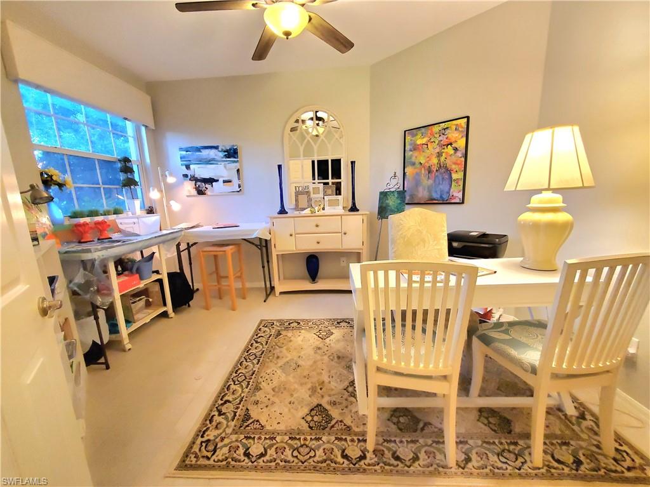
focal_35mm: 13
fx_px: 244
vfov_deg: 89.9
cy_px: 244
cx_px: 325
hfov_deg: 106.2
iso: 500
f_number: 2.2
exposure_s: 1/40
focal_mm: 1.8
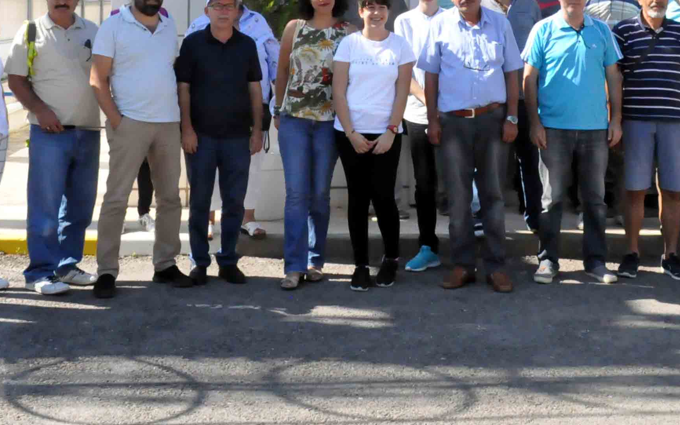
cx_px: 393
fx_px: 1260
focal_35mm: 68
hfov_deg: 30.2
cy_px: -95
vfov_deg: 18.1
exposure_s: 1/1000
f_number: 16
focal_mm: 18
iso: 3200
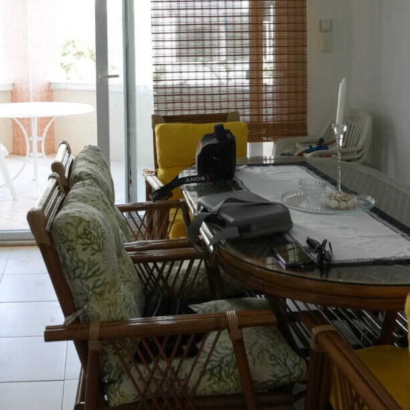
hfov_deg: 34.9
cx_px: 129
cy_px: 84
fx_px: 643
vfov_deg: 34.3
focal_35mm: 48
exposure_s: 1/160
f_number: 4
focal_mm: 17
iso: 800
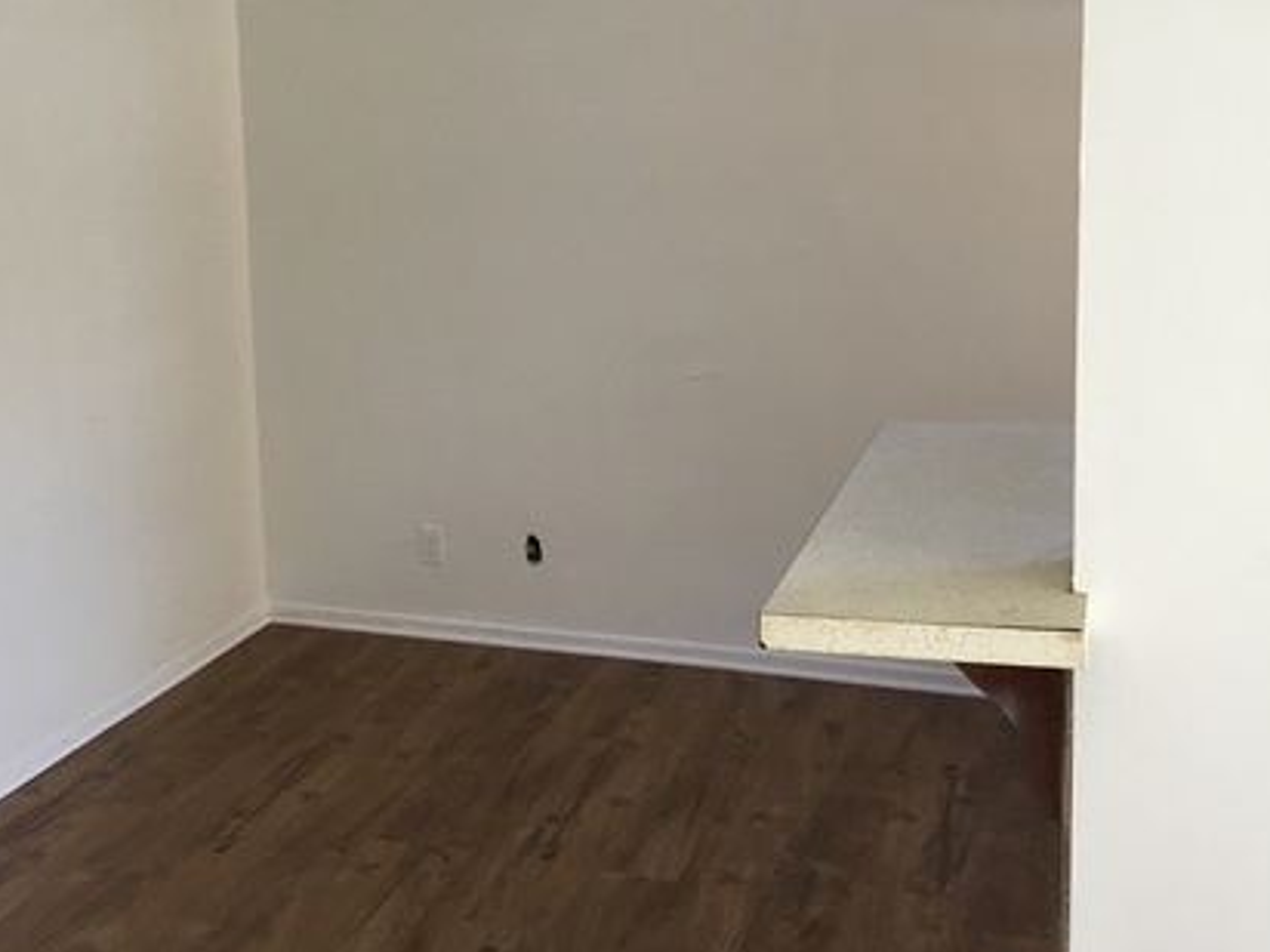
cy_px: 320
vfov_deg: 30.7
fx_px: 1724
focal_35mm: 47
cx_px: 470
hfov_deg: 40.1
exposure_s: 1/30
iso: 40
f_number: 2.2
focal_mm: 4.15
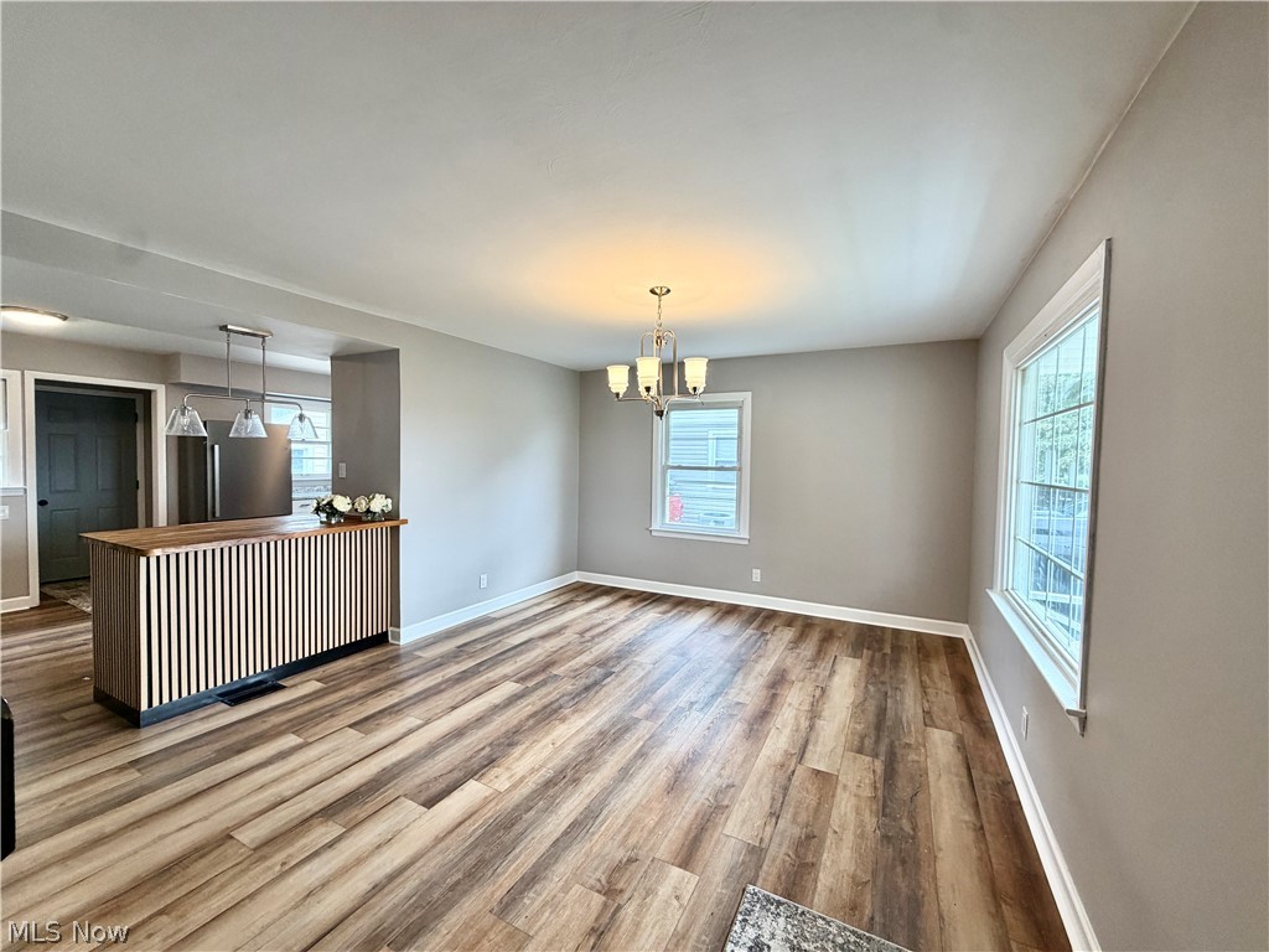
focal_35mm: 14
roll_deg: -0.5
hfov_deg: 102.1
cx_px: 634
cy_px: 476
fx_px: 513
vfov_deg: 85.7
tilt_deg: -2.1
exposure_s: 1/120
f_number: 2.2
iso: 160
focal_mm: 2.22
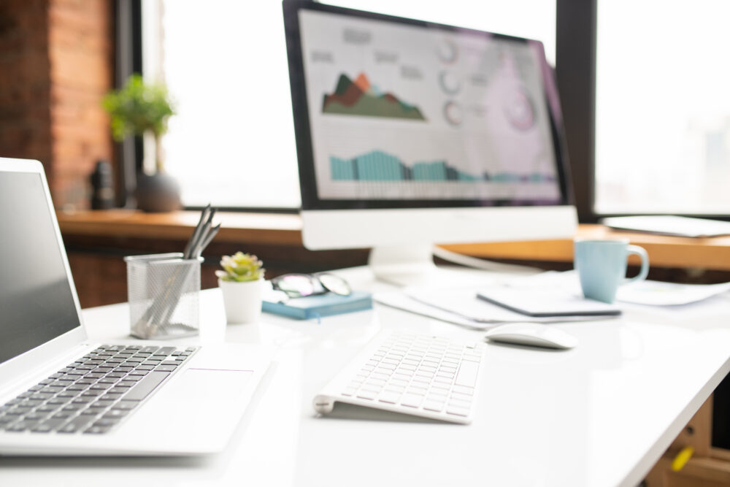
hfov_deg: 54.4
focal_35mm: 35
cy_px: 244
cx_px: 365
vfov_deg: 37.9
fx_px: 710
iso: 160
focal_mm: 35
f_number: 2.8
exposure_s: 1/200
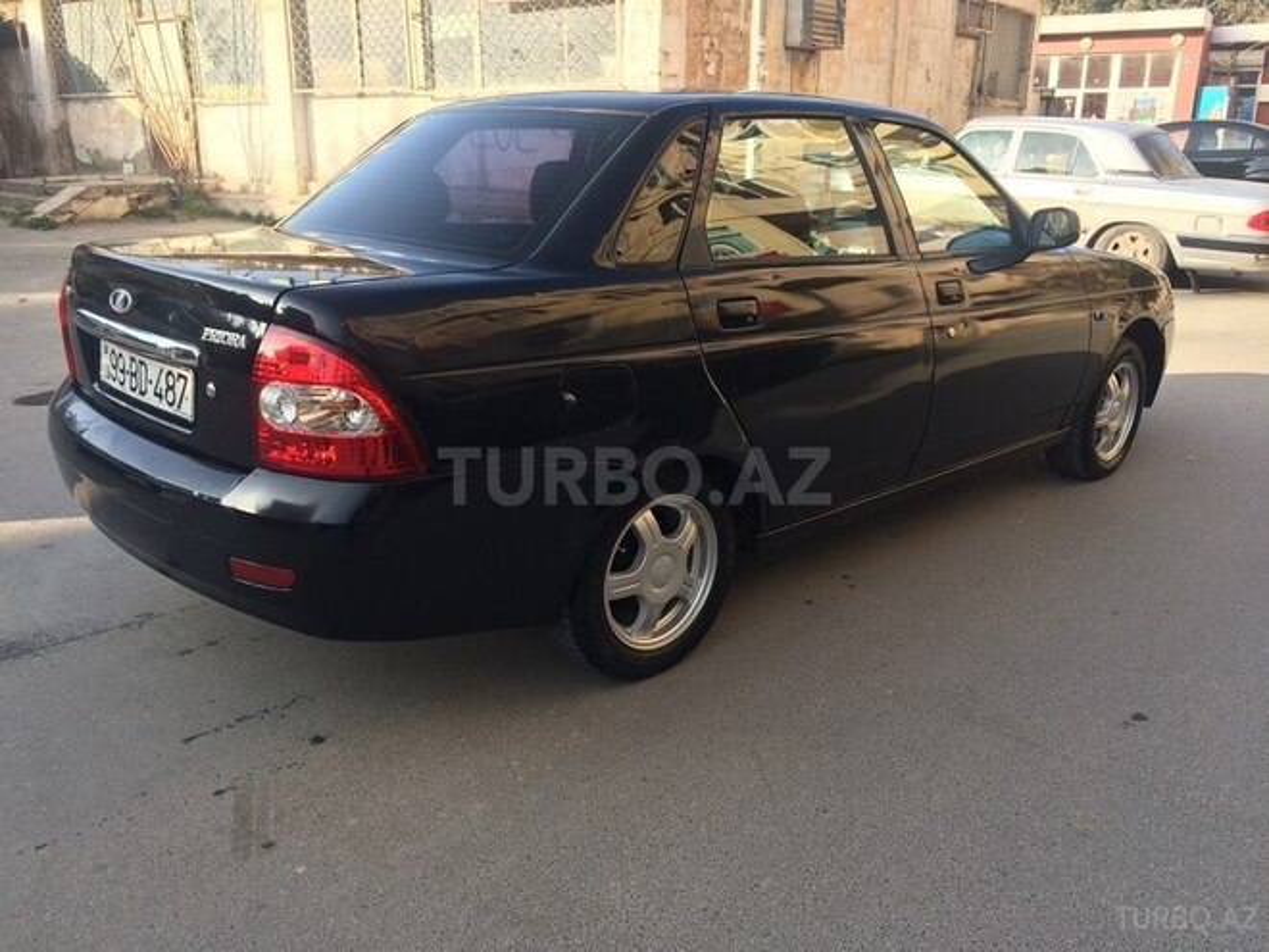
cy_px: 476
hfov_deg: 61.7
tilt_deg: -17.5
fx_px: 1063
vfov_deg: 48.2
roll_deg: -0.8
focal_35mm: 29
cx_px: 634
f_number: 2.2
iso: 32
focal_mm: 4.15
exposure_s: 1/461
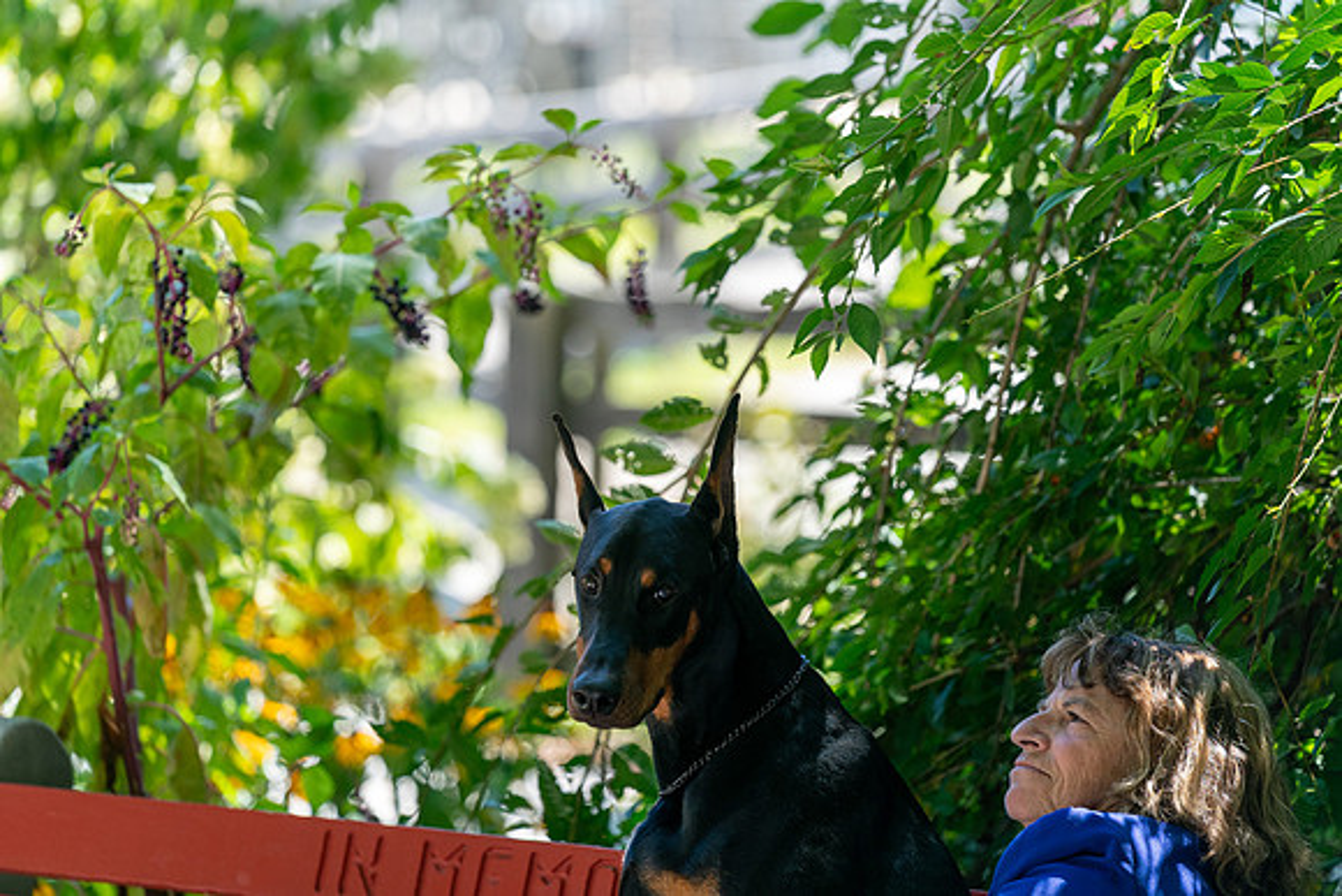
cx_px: 671
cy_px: 448
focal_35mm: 176
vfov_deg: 7.8
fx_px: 6562
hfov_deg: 11.7
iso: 800
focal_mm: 176
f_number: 3.5
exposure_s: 1/1250
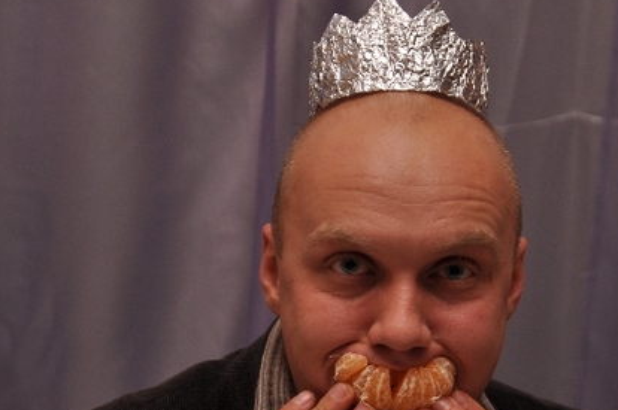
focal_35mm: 108
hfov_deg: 18.9
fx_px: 1852
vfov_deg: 12.6
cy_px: 283
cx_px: 334
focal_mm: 42
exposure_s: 1/100
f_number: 3.5
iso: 250
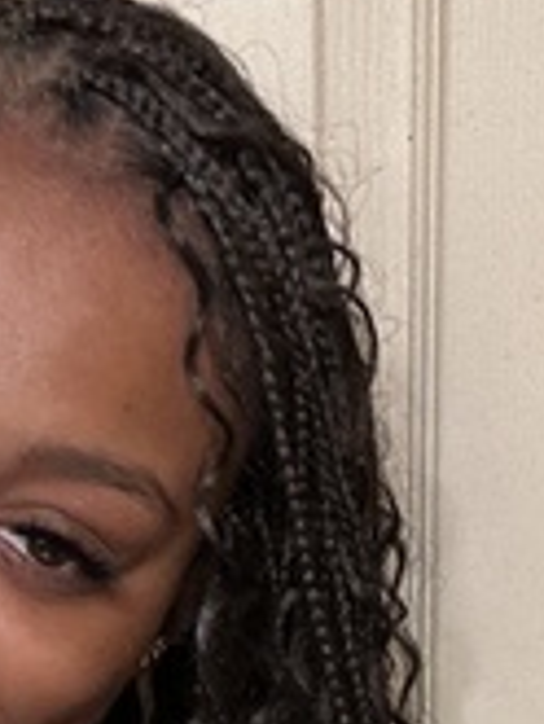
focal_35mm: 91
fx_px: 1904
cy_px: 750
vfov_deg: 20.7
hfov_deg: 16.1
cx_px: 68
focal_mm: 2.69
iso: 250
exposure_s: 1/40
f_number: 1.9
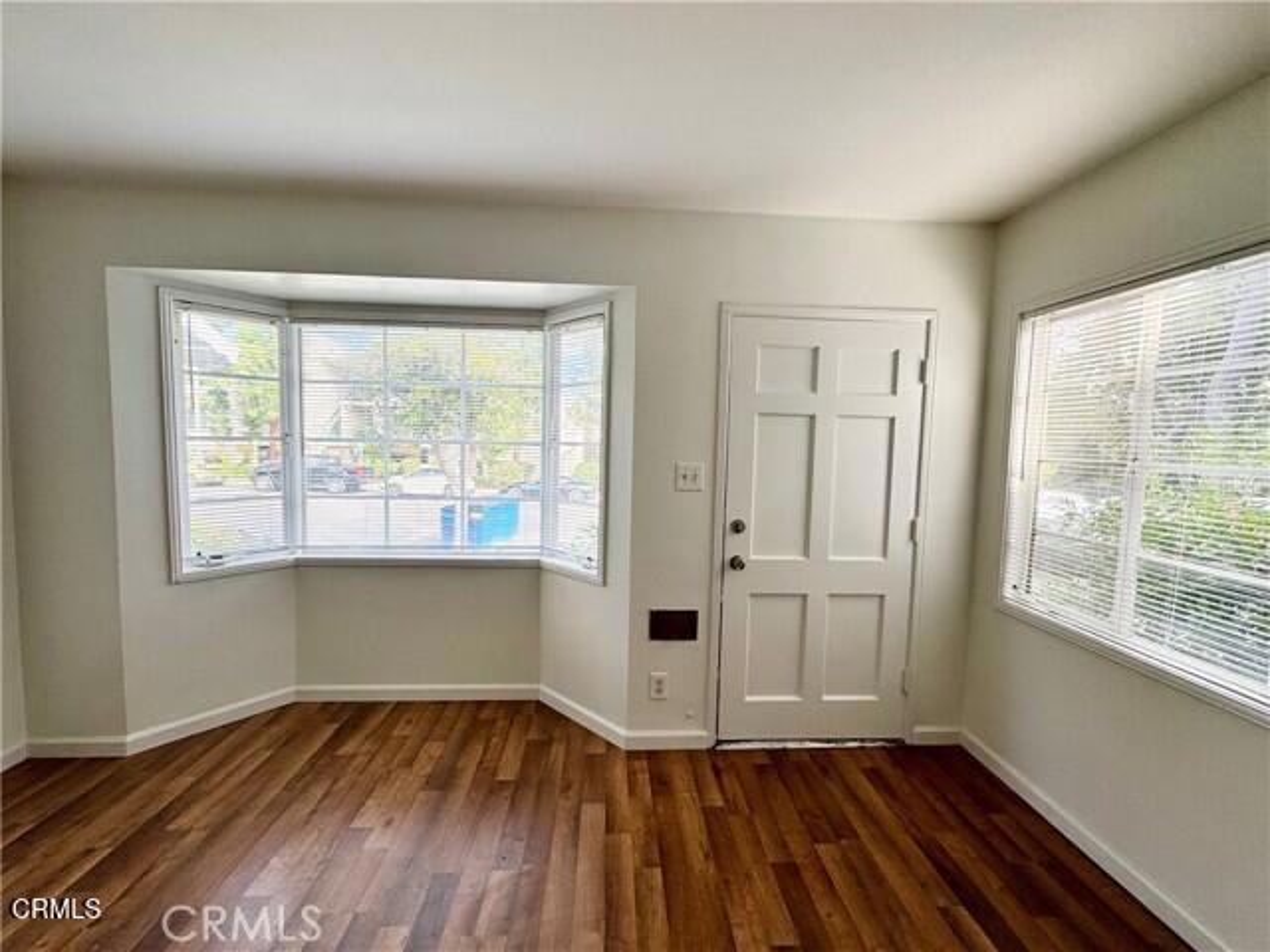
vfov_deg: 85.7
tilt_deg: -5.0
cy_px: 476
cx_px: 635
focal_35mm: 14
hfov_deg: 102.1
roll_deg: -1.8
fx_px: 514
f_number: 2.2
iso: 40
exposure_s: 1/138
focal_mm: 2.22
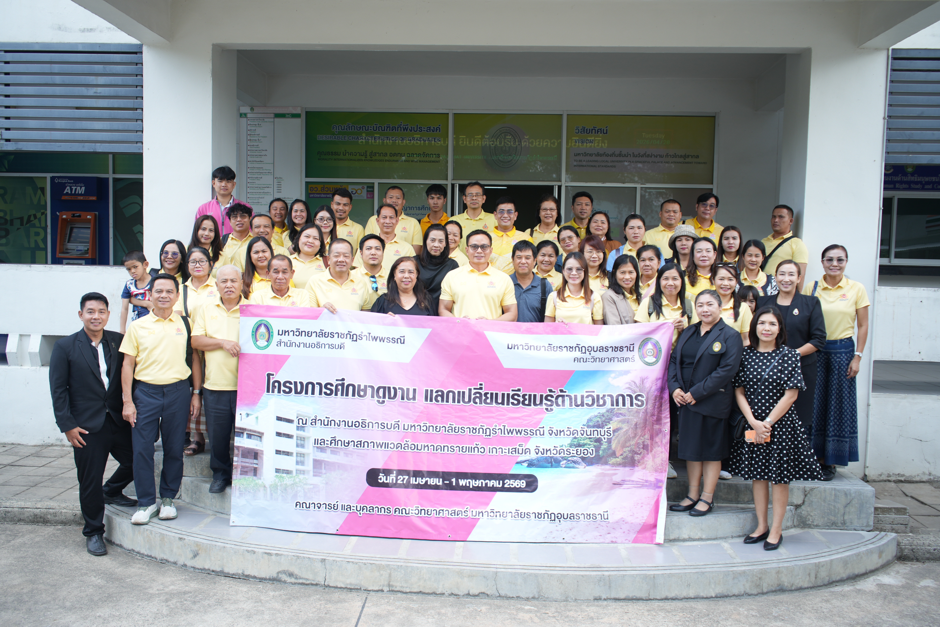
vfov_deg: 43.6
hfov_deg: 61.9
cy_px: 314
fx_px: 783
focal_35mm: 30
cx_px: 470
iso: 160
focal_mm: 30
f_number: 4
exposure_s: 1/160
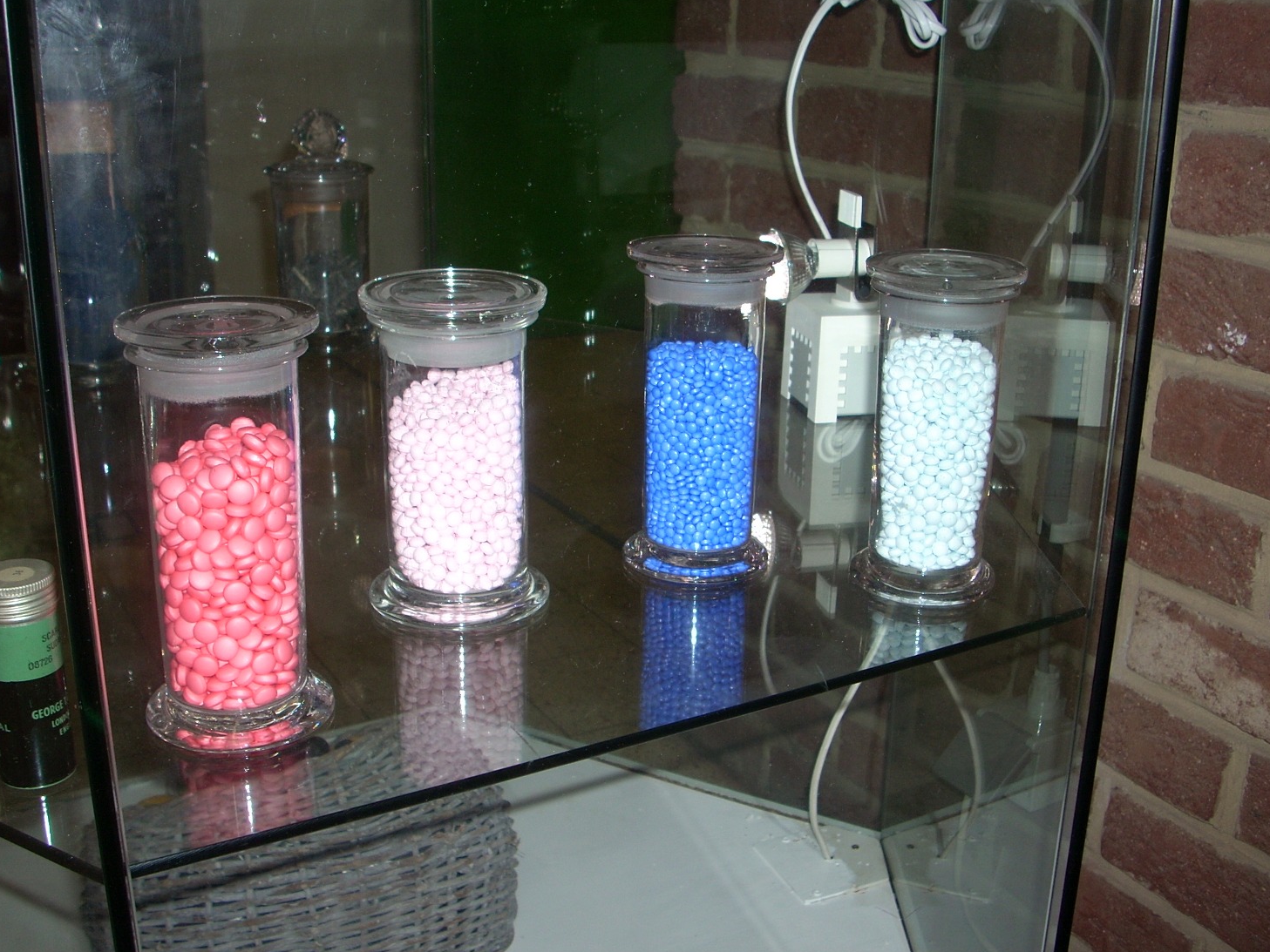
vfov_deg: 36.8
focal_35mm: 39
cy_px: 455
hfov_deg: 47.9
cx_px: 633
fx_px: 1431
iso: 64
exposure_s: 1/60
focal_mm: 6.2
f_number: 2.8
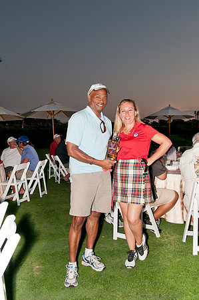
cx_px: 100
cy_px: 150
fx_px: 299
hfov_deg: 36.8
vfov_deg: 53.2
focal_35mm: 36
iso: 320
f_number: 5
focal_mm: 24
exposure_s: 1/60
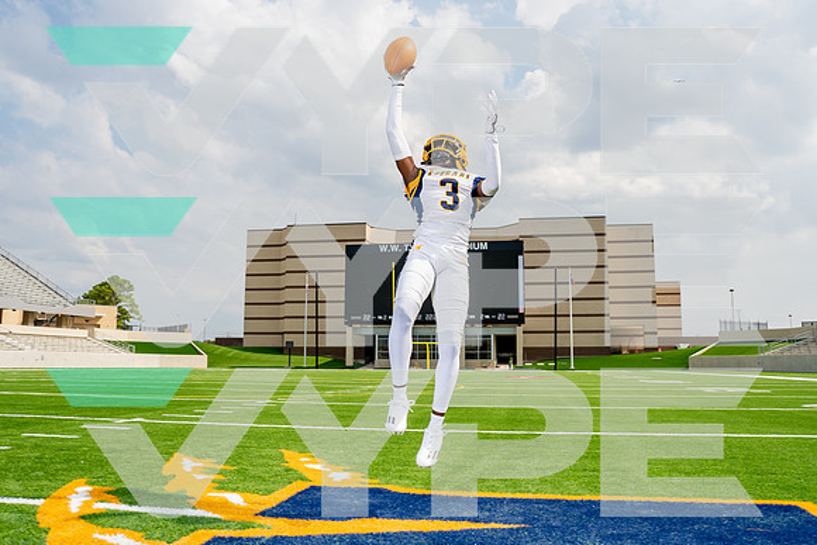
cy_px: 272
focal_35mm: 30
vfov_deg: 44.3
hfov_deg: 62.8
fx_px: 670
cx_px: 408
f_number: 8
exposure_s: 1/250
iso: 100
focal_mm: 28
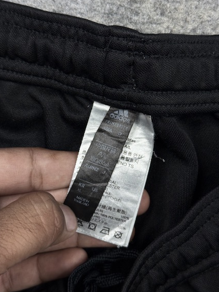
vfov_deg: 35.5
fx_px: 455
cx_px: 112
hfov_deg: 27.0
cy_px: 135
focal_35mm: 54
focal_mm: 6.76
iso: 64
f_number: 1.78
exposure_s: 1/241
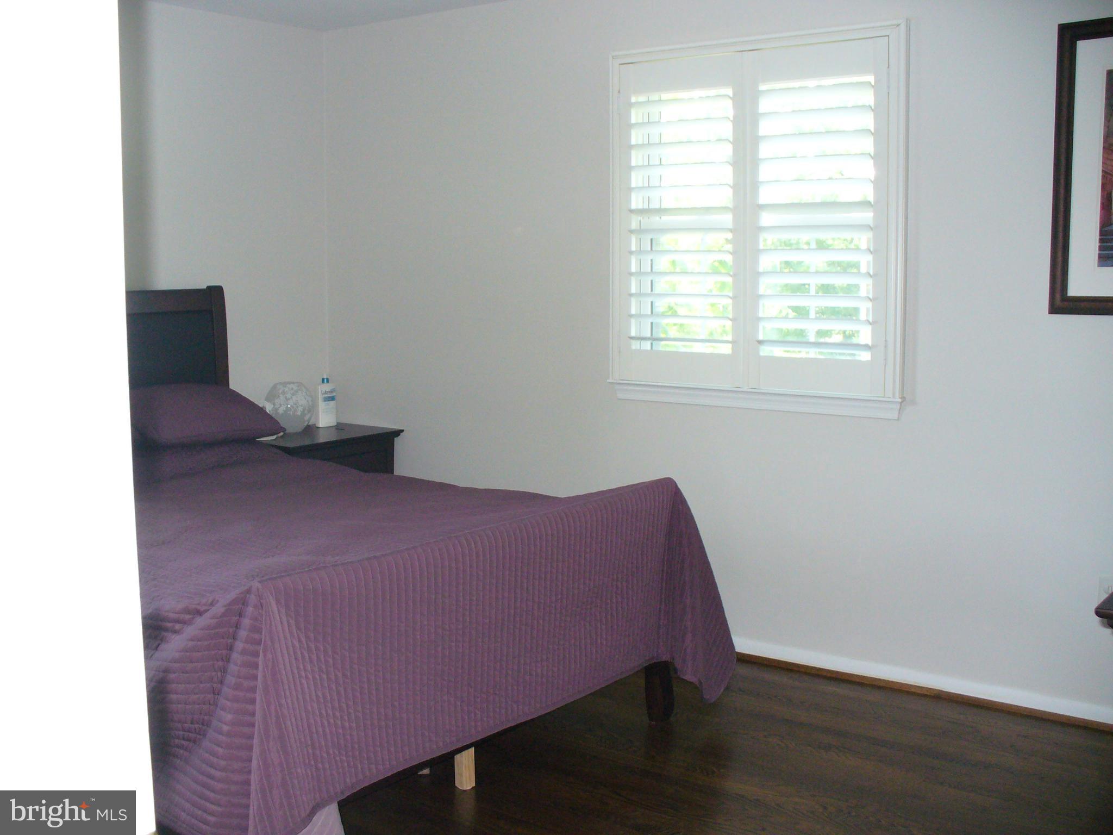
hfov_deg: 50.1
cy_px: 418
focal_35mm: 37
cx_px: 556
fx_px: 1190
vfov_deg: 38.7
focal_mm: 6.1
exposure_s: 1/30
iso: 200
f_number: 2.8
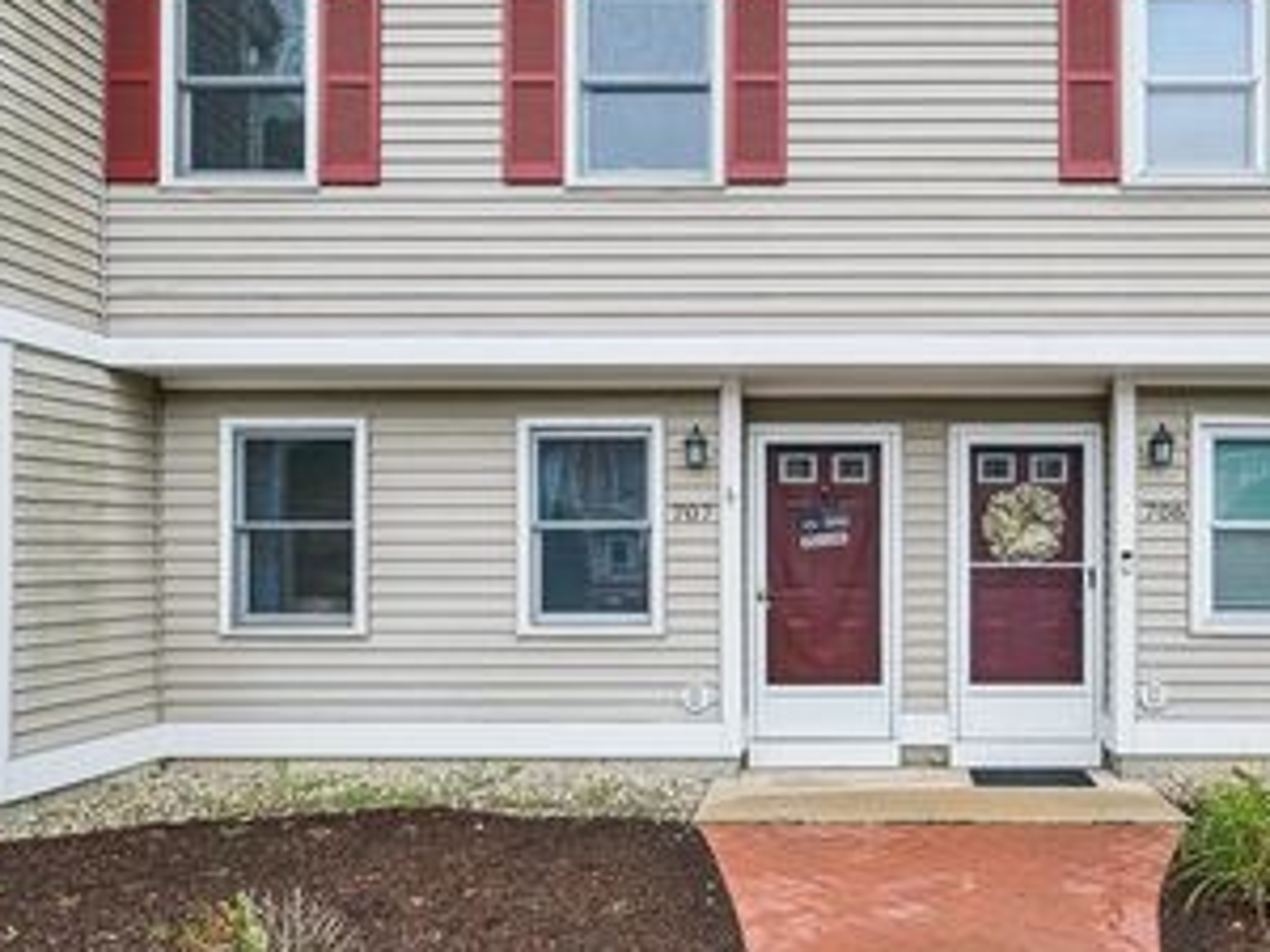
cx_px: 864
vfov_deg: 56.8
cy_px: 446
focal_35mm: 24
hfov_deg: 69.2
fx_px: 881
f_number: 5.6
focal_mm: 10
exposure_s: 1/220
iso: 200
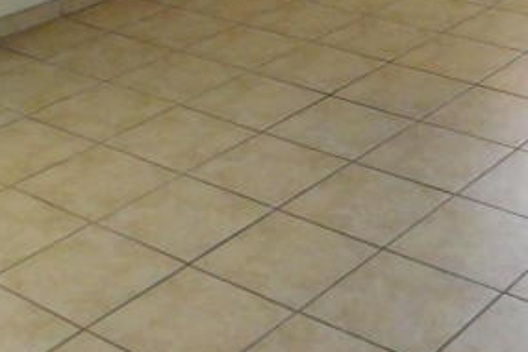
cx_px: 291
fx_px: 1261
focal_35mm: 86
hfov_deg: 23.6
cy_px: -204
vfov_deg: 14.6
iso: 360
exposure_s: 1/30
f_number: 3
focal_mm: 4
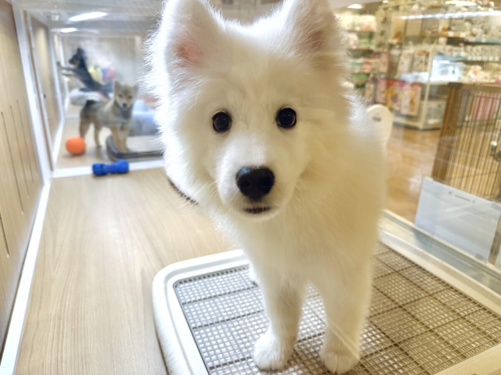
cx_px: 250
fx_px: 347
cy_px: 188
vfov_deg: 56.8
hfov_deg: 71.6
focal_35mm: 24
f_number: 1.78
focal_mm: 6.86
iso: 64
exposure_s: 1/148
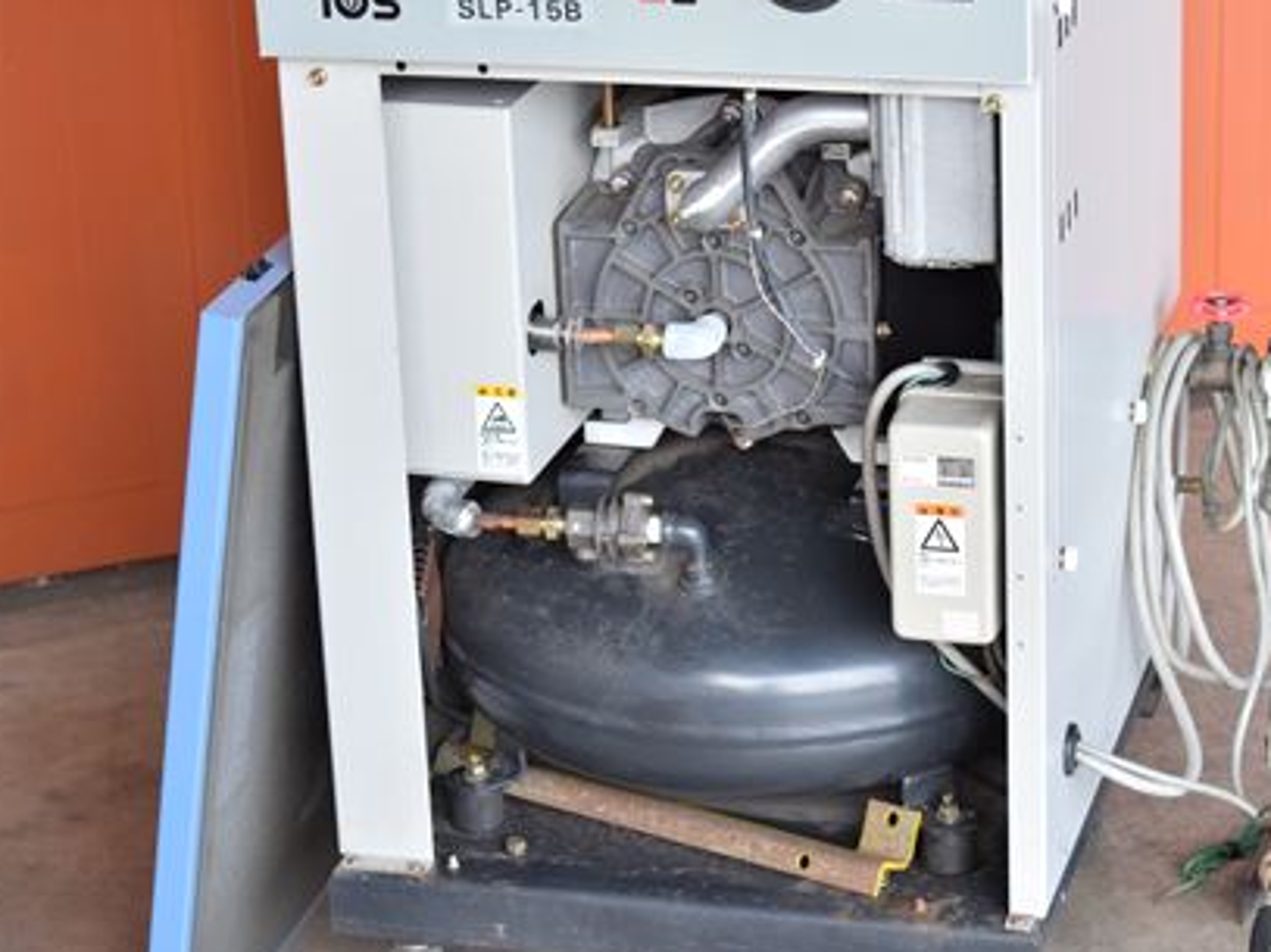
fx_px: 3582
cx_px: 759
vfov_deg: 15.1
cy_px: 493
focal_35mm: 98
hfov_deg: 20.1
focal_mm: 55
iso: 1250
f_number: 6.3
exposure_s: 1/200
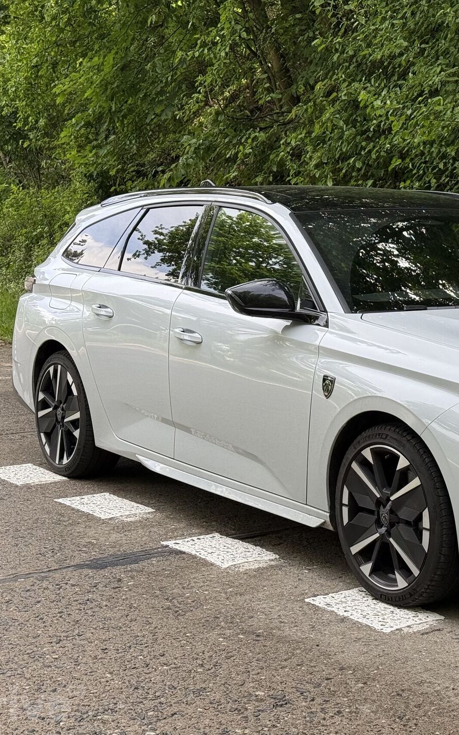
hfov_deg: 18.8
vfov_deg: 30.2
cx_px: 428
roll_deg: +4.7
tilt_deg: -4.6
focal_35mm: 68
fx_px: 1361
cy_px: 368
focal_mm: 6.76
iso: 80
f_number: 1.78
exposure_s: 1/1041
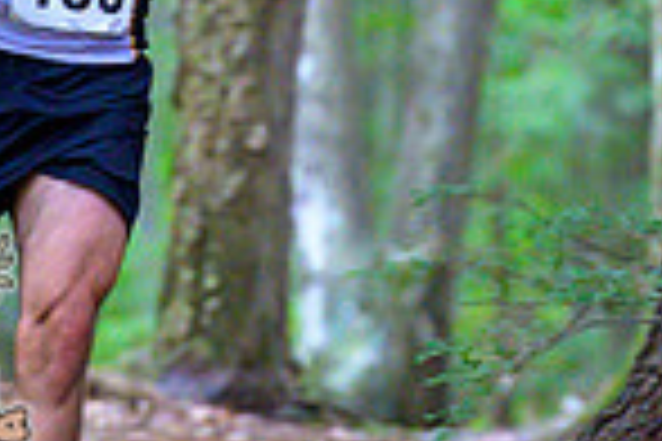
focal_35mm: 788
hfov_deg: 2.6
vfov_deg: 1.7
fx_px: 14489
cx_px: 311
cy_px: -198
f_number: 4
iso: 8000
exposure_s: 1/200
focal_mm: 200
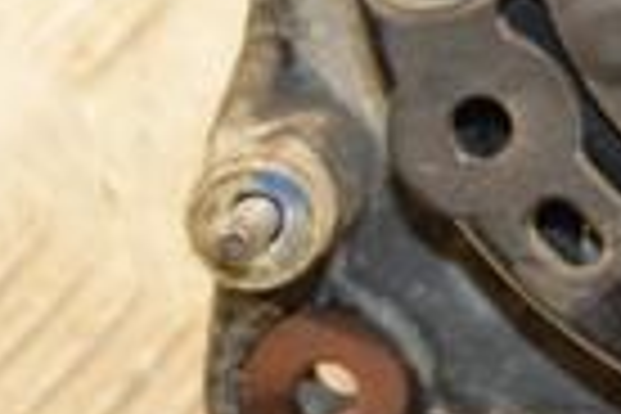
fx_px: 6503
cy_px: -135
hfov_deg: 5.4
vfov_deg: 3.6
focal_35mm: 377
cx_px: 940
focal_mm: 58
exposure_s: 1/200
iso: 800
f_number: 5.6
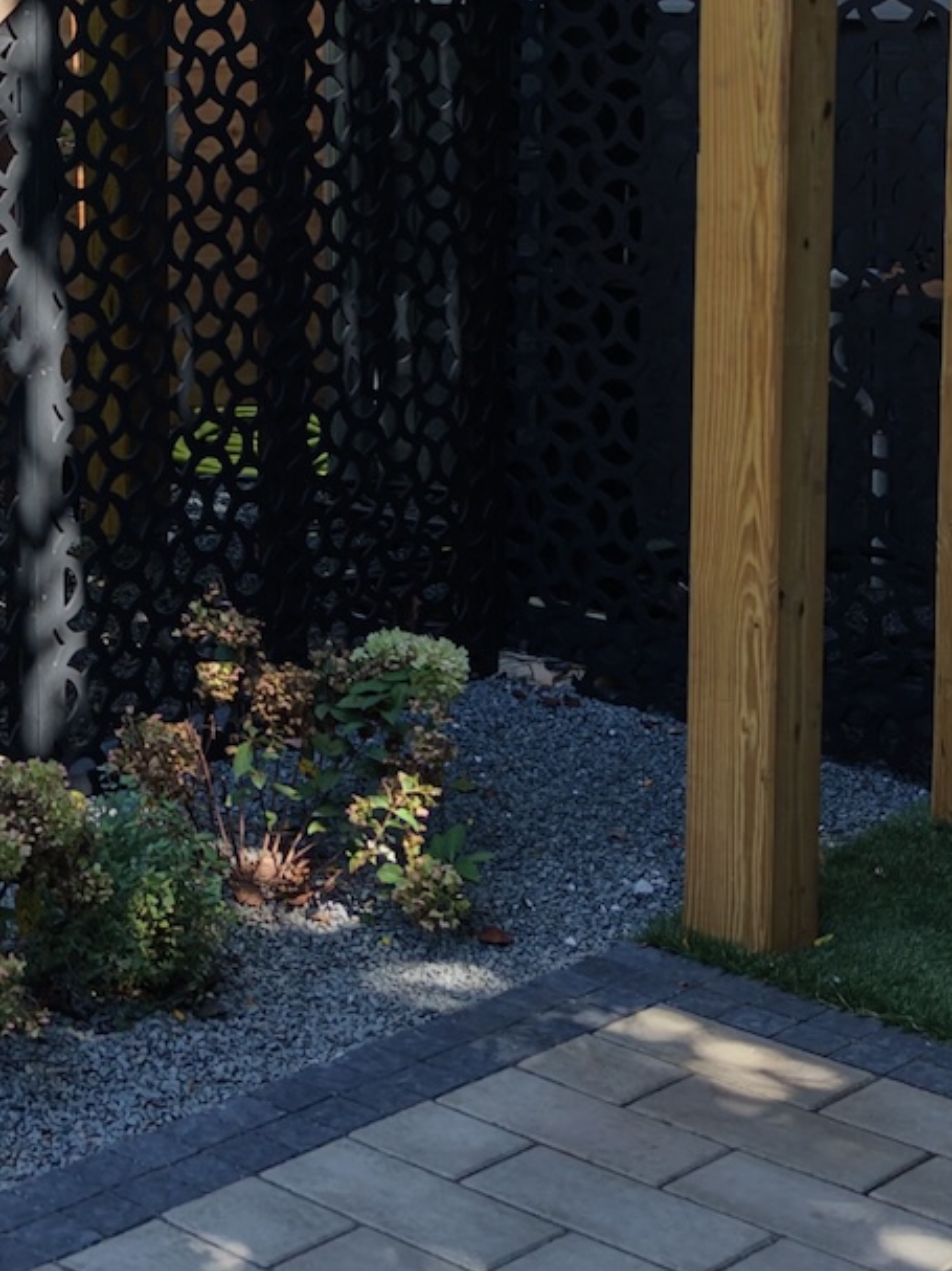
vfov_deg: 23.5
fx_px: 2971
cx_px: -67
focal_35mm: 81
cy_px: 144
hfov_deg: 17.6
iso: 100
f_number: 1.8
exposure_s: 1/500
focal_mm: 8.67
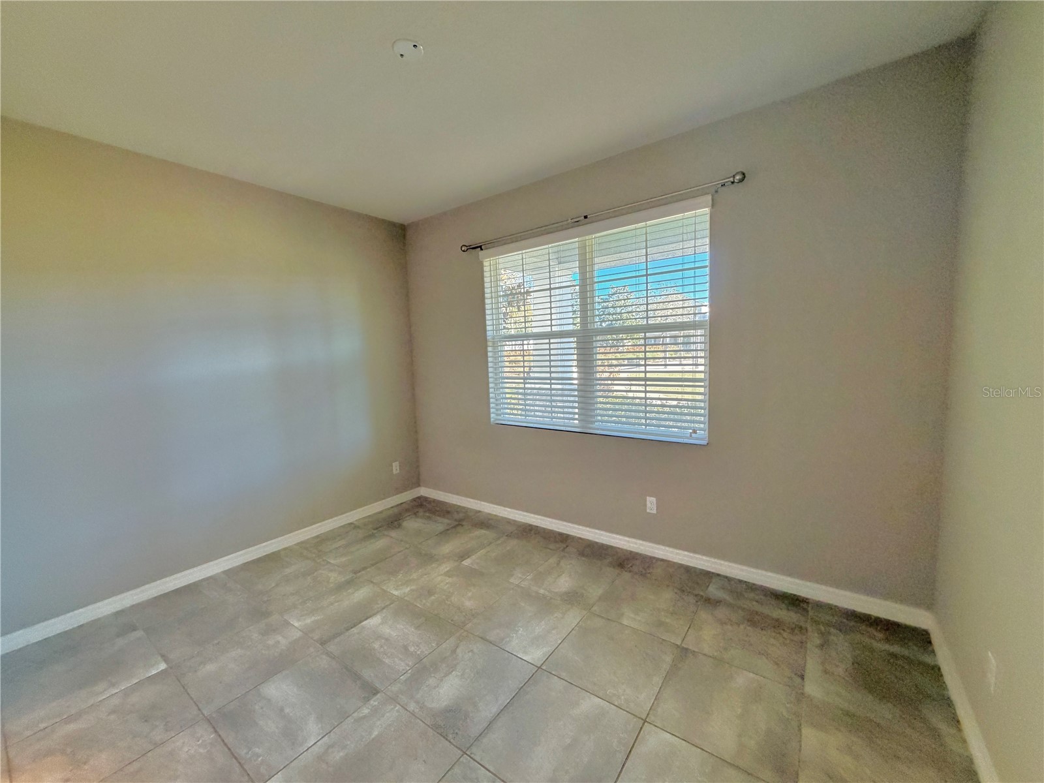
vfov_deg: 85.7
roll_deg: +2.7
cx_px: 522
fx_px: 422
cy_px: 392
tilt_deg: -5.6
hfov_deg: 102.1
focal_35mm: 14
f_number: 2.2
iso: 320
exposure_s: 1/60
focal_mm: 2.22
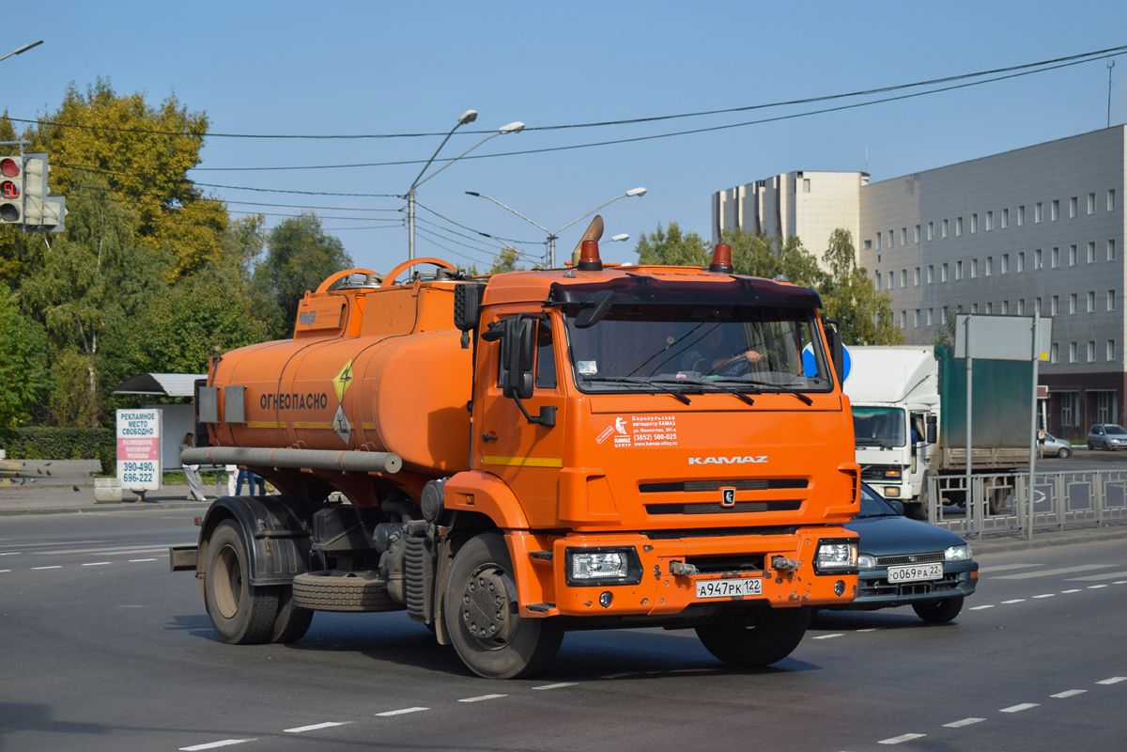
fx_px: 2254
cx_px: 564
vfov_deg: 18.9
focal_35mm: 72
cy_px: 376
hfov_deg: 28.1
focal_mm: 48
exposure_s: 1/1000
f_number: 6.3
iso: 200
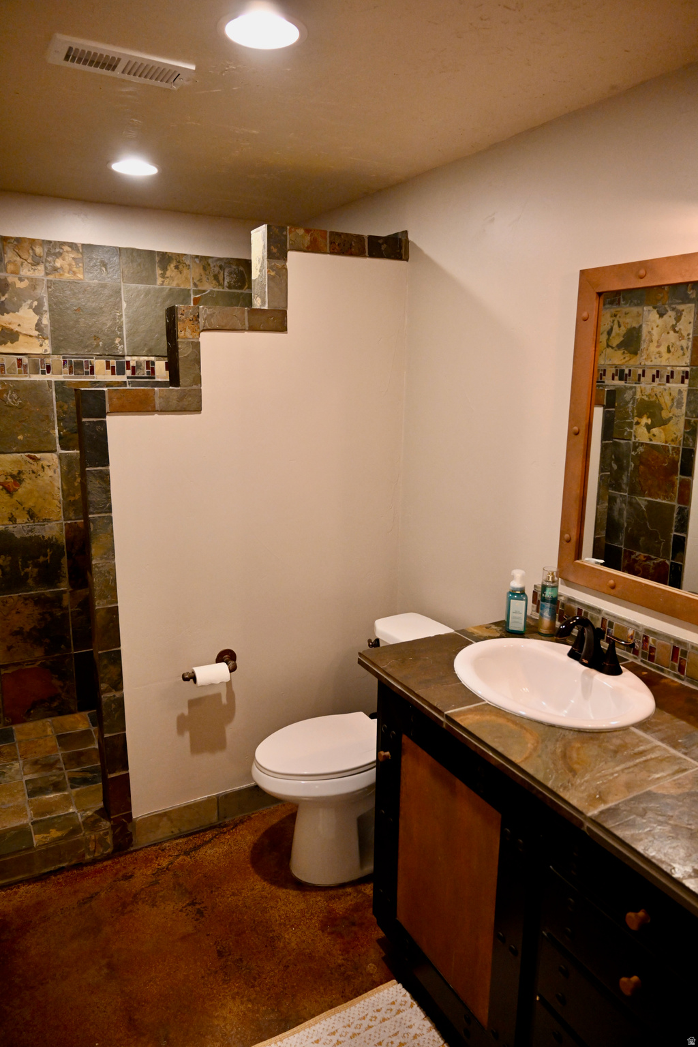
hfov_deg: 53.1
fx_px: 698
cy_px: 524
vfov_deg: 73.7
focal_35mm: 24
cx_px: 349
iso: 3200
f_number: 4
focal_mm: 24
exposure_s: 1/125
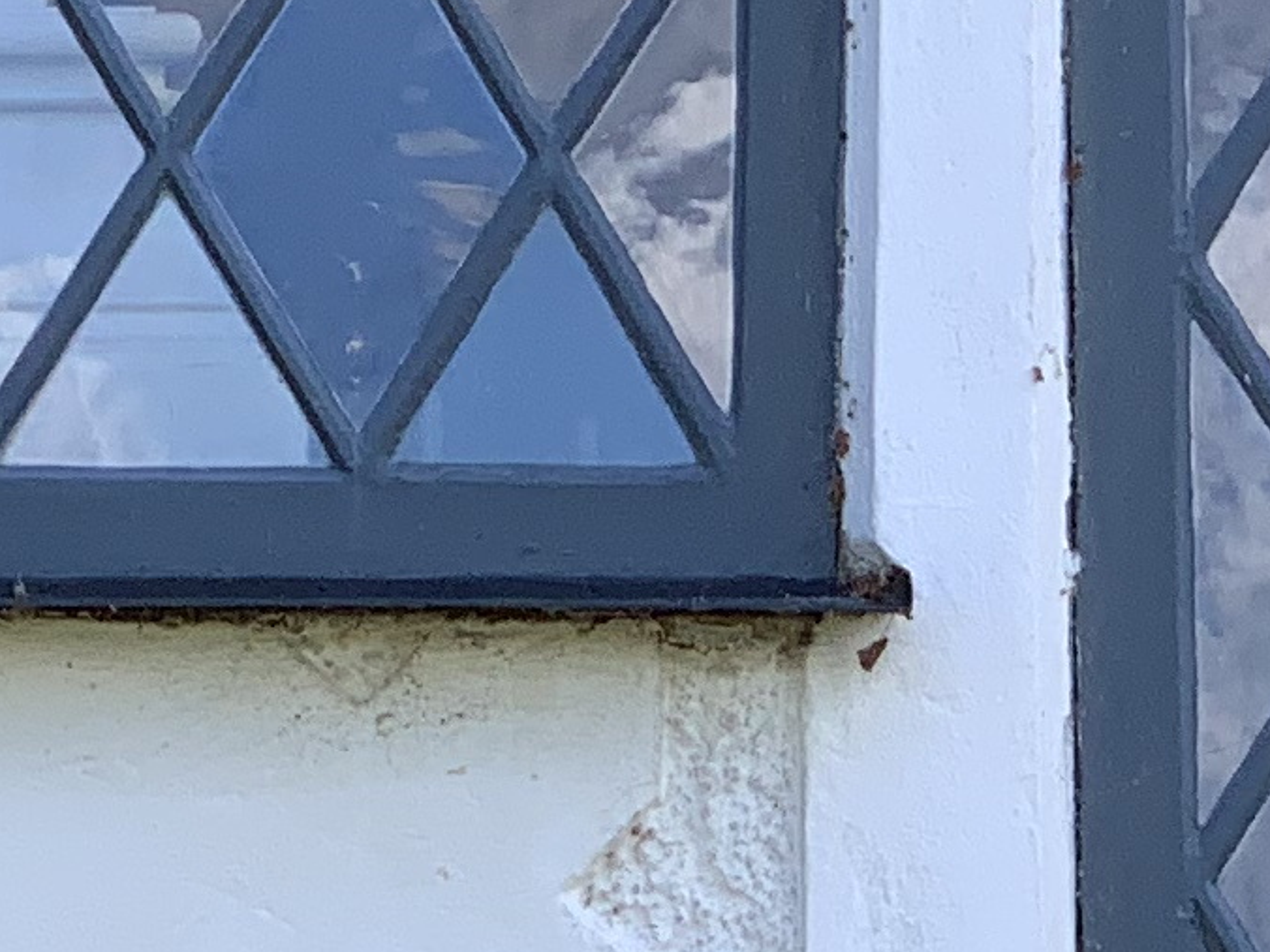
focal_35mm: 310
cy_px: -653
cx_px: 53
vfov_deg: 4.7
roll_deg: -1.8
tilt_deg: +15.0
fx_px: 11373
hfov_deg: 6.4
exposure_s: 1/220
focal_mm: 6
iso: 16
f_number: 2.4
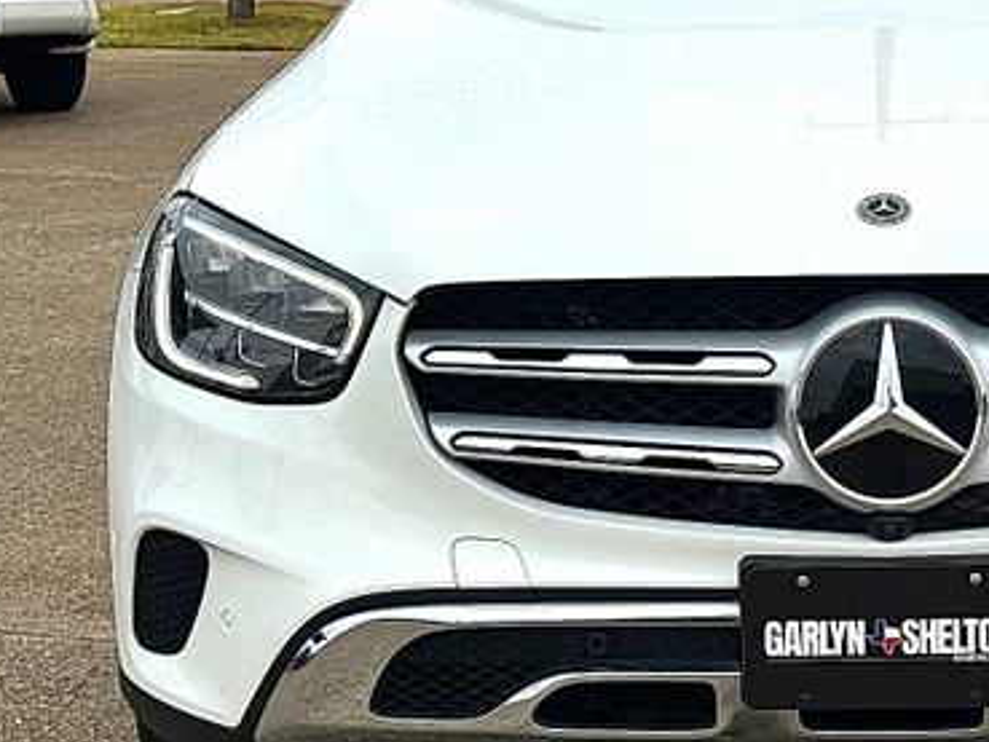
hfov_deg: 21.1
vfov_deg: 16.2
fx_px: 2601
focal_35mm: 91
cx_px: 858
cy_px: 269
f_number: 1.78
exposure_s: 1/4367
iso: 64
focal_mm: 6.86
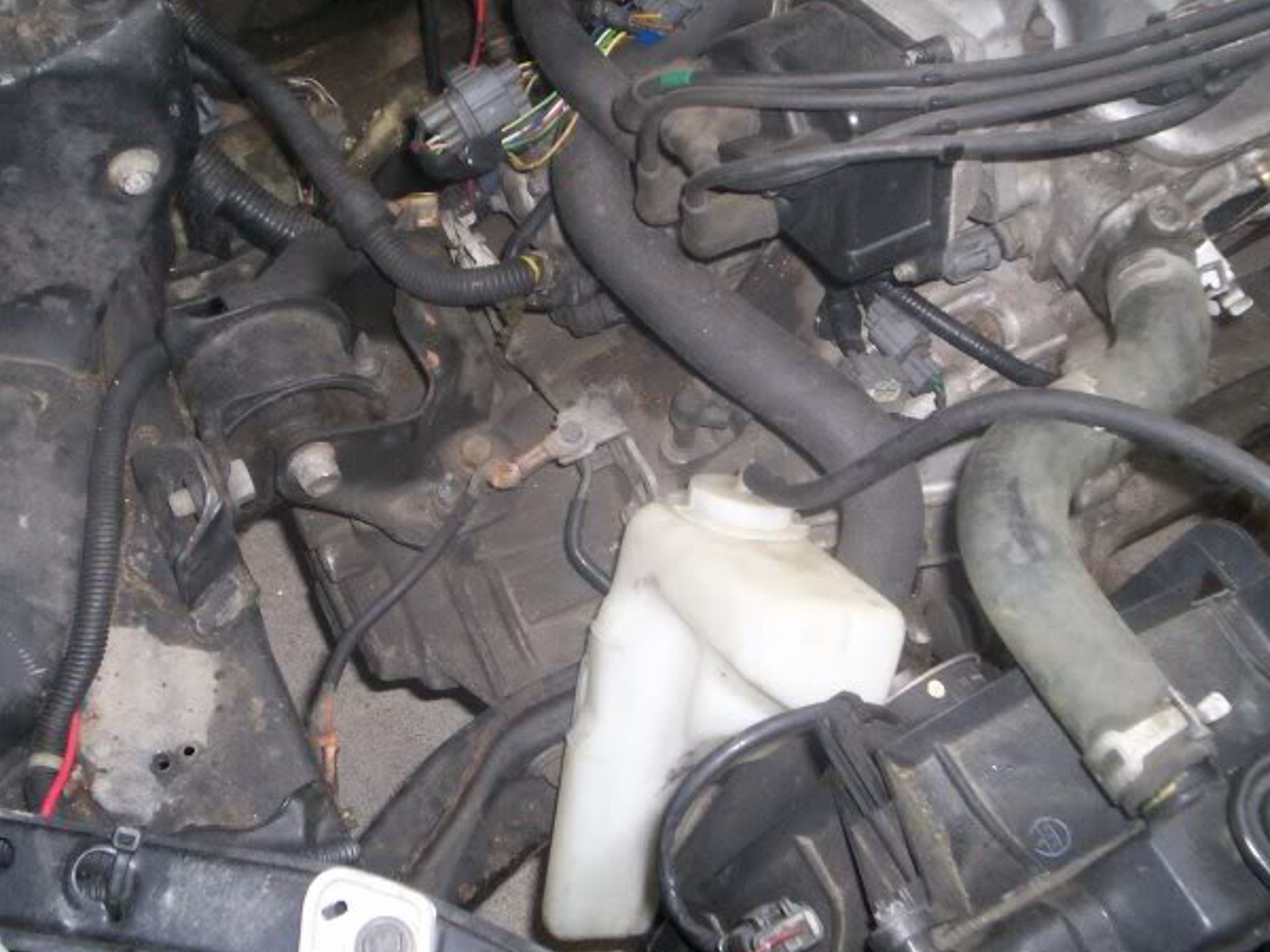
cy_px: 451
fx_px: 1761
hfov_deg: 39.7
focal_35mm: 48
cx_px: 610
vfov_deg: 30.3
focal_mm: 5.9
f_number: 4.5
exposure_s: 1/64
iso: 140
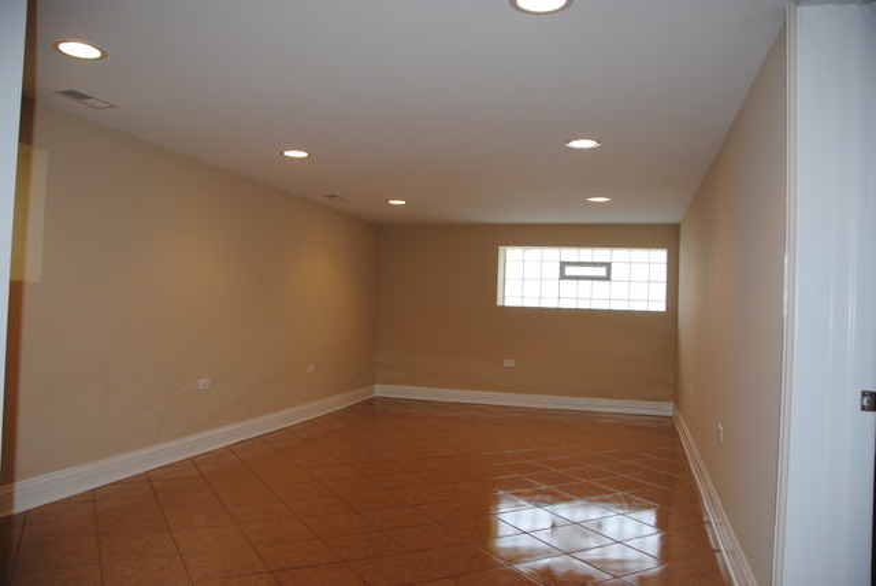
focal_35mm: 27
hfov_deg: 67.3
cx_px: 438
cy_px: 293
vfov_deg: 48.0
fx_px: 658
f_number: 3.5
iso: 200
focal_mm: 18
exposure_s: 1/60
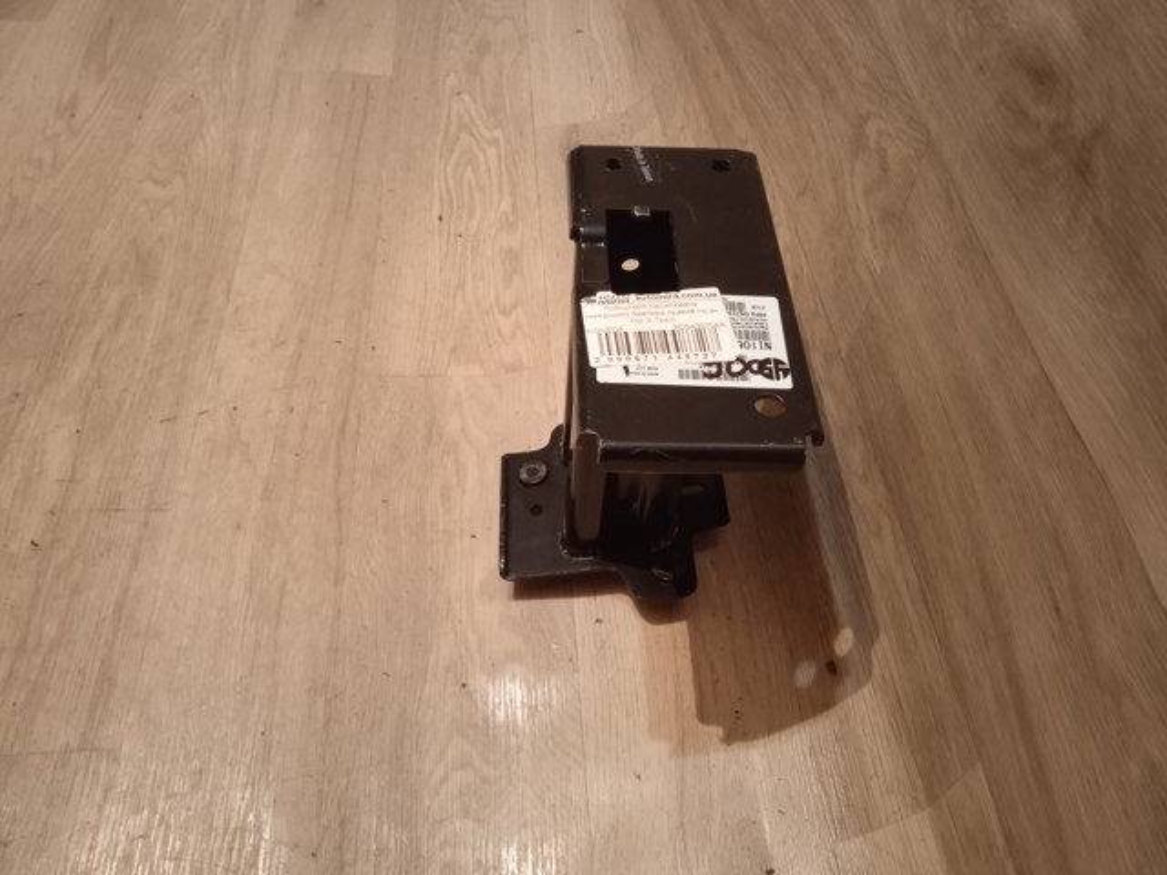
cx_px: 584
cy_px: 438
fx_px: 944
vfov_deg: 49.7
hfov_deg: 63.4
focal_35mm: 28
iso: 862
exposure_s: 1/14.3
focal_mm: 3.43
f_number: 2.2
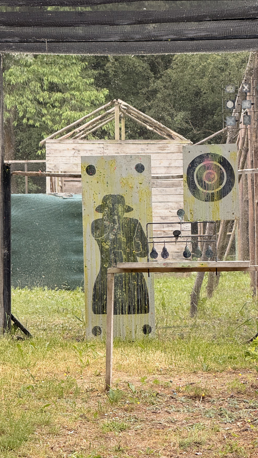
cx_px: 179
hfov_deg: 8.1
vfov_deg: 14.4
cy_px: 258
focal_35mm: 149
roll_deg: +1.0
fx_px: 1812
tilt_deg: -1.4
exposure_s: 1/99
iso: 64
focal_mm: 15.66
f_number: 2.8
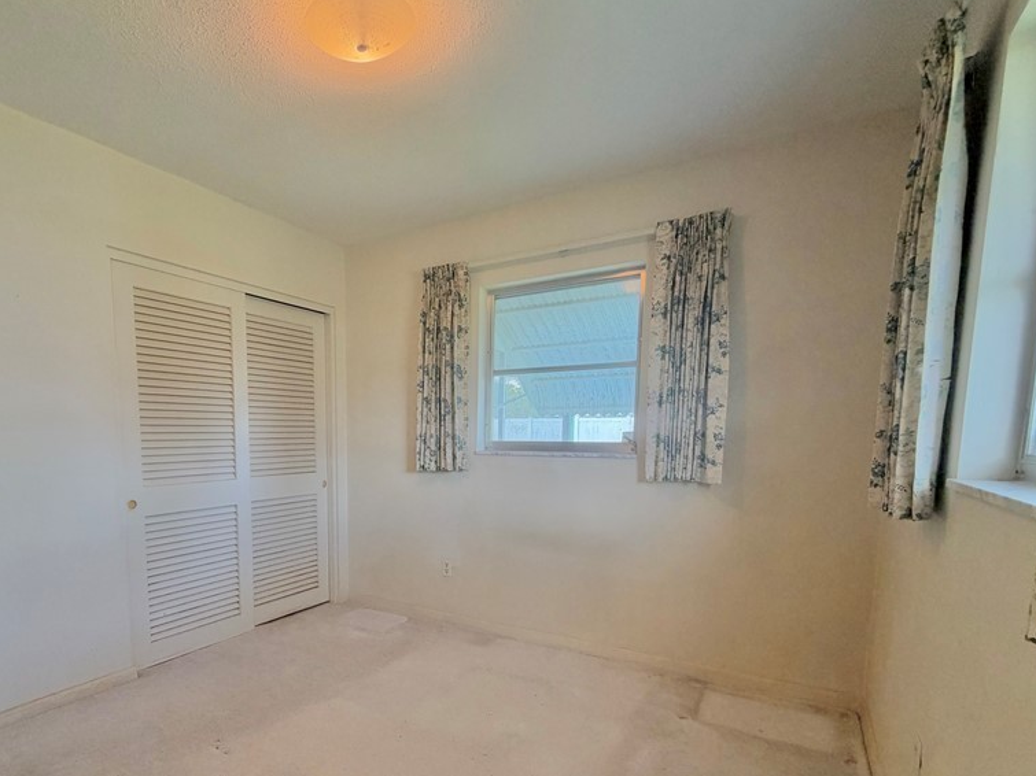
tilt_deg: -6.9
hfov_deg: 83.7
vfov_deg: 67.3
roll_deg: -0.6
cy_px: 500
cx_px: 416
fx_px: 569
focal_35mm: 19
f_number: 2.2
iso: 200
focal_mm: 2.22
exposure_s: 1/60
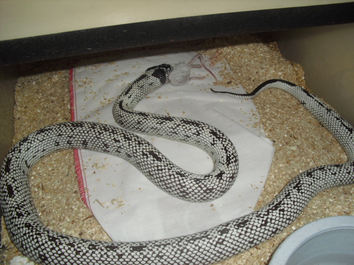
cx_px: 177
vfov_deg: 39.7
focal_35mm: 36
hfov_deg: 51.4
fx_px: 368
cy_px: 132
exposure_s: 1/60
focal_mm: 6.3
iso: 100
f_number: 3.1
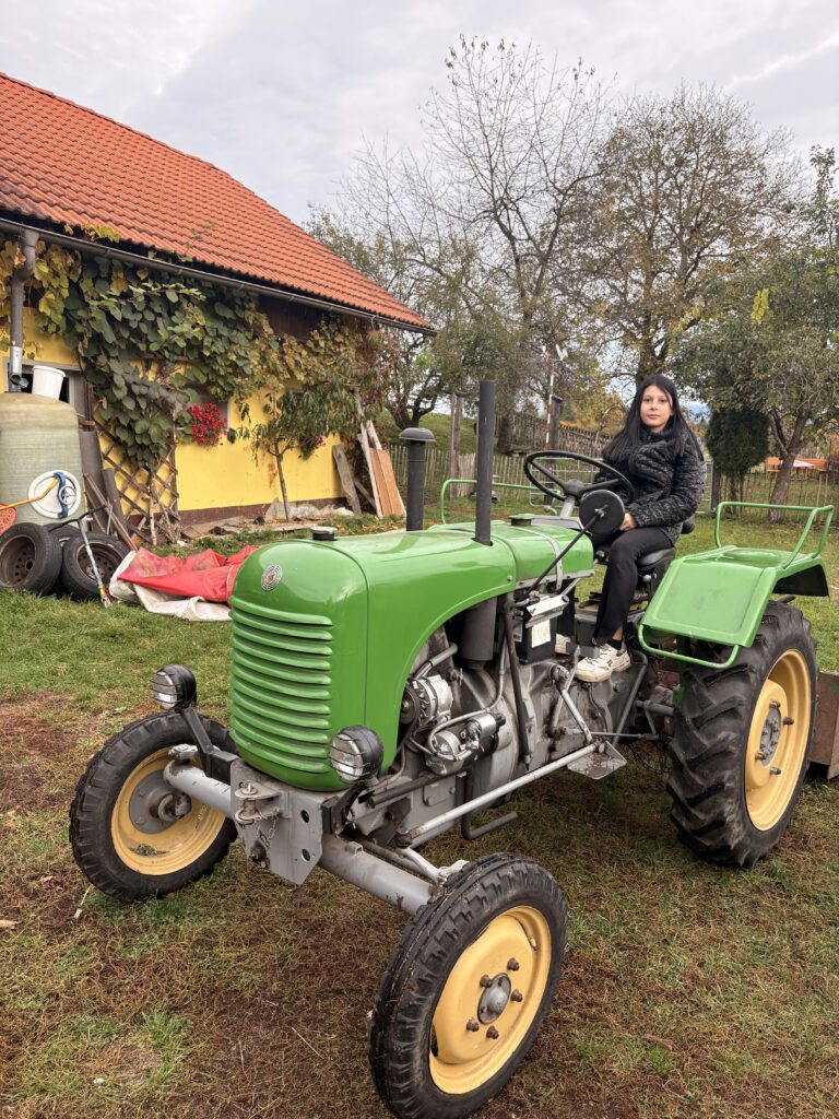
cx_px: 420
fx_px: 840
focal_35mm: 26
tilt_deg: -7.7
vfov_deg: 67.3
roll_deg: -1.1
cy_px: 560
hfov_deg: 53.1
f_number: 1.6
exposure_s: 1/1064
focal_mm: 5.96
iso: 64
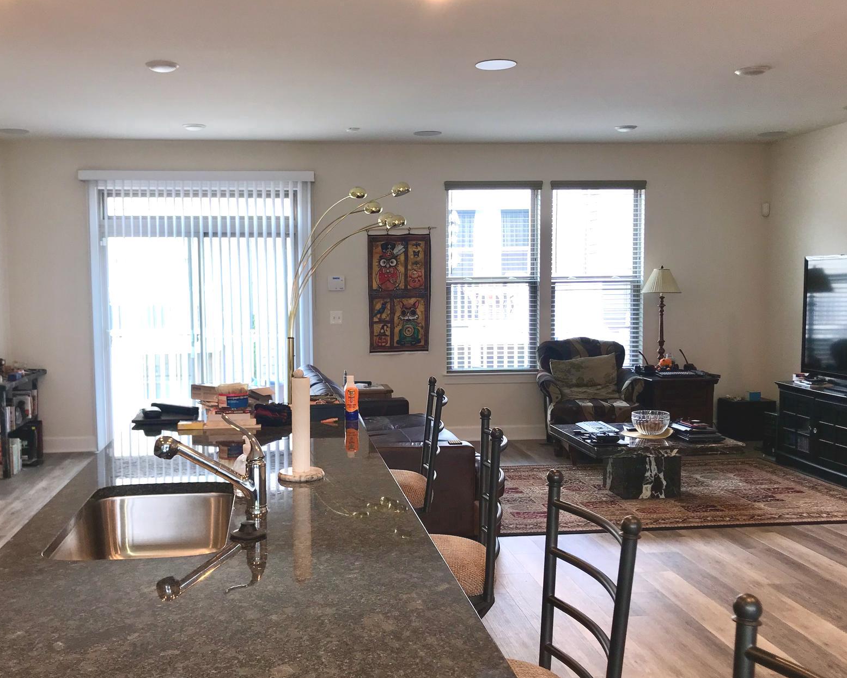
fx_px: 902
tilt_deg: -5.1
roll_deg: -0.1
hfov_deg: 50.2
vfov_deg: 41.1
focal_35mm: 36
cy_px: 364
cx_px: 370
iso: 20
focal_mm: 3.99
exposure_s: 1/40
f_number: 1.8
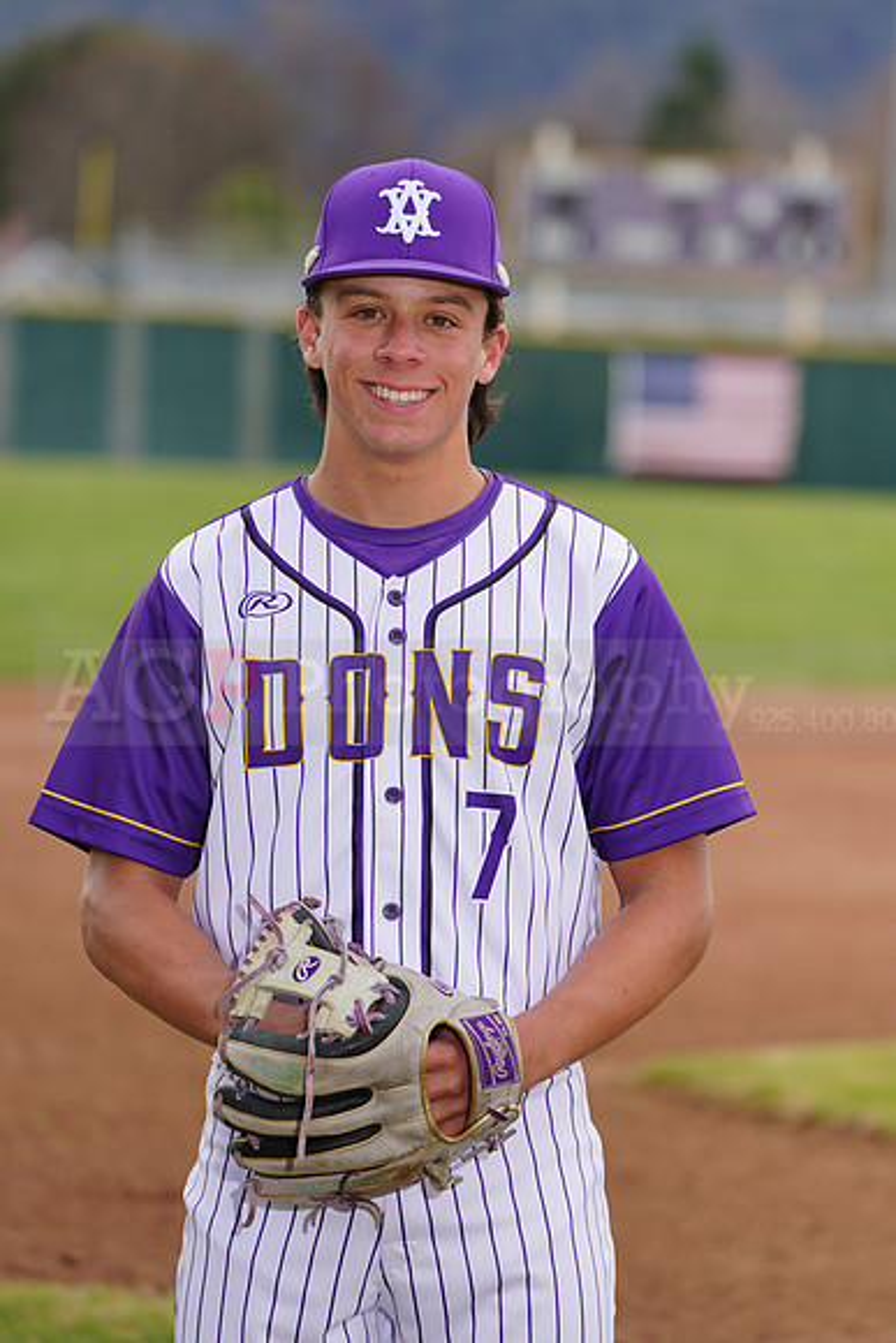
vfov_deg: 9.4
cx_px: 448
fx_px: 8133
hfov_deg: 6.3
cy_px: 672
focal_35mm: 218
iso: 100
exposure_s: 1/250
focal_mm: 218
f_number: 6.3
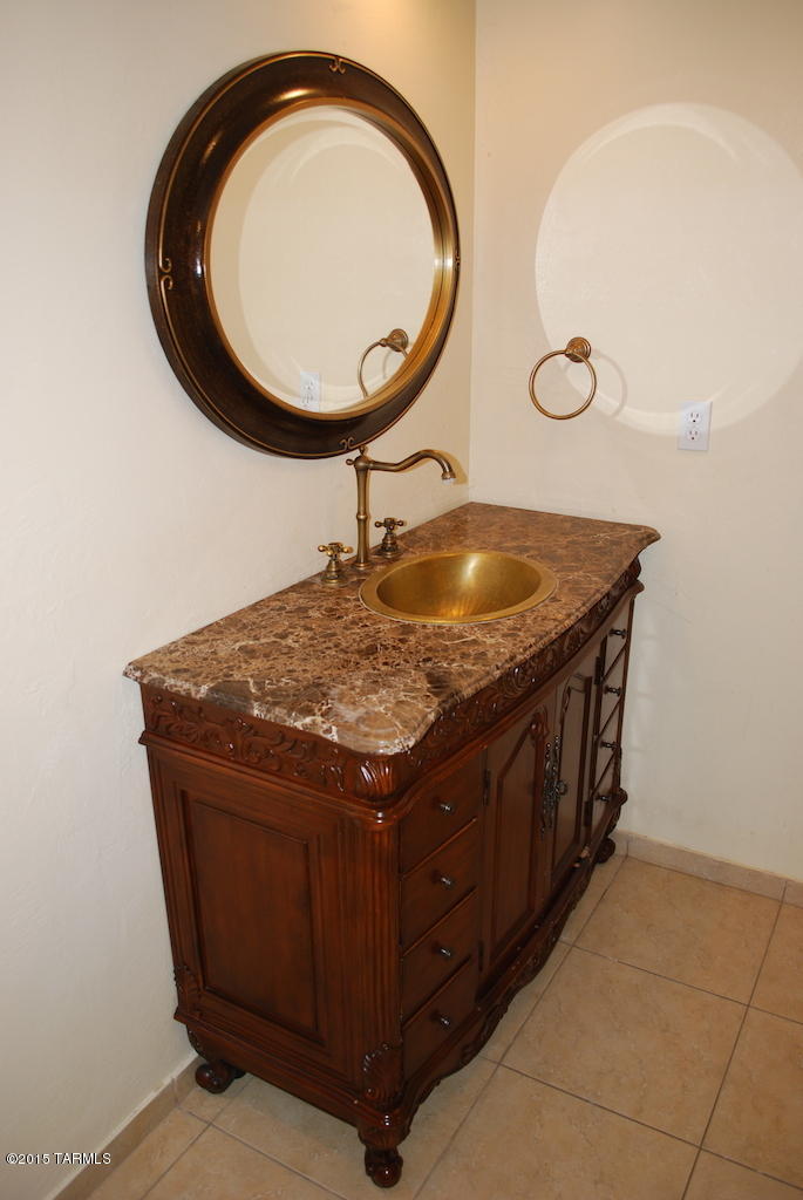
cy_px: 600
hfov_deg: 48.0
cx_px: 402
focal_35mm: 27
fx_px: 901
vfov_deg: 67.3
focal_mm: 18
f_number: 3.5
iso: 200
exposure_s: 1/60
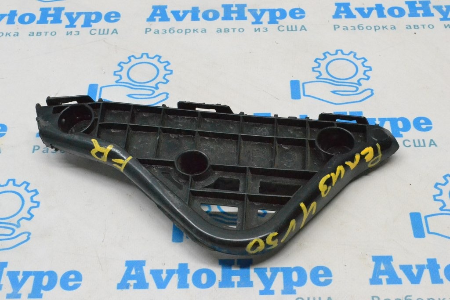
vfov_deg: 21.6
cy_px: 150
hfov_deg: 31.9
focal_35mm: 63
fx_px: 788
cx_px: 225
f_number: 14
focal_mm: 42
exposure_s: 1/100
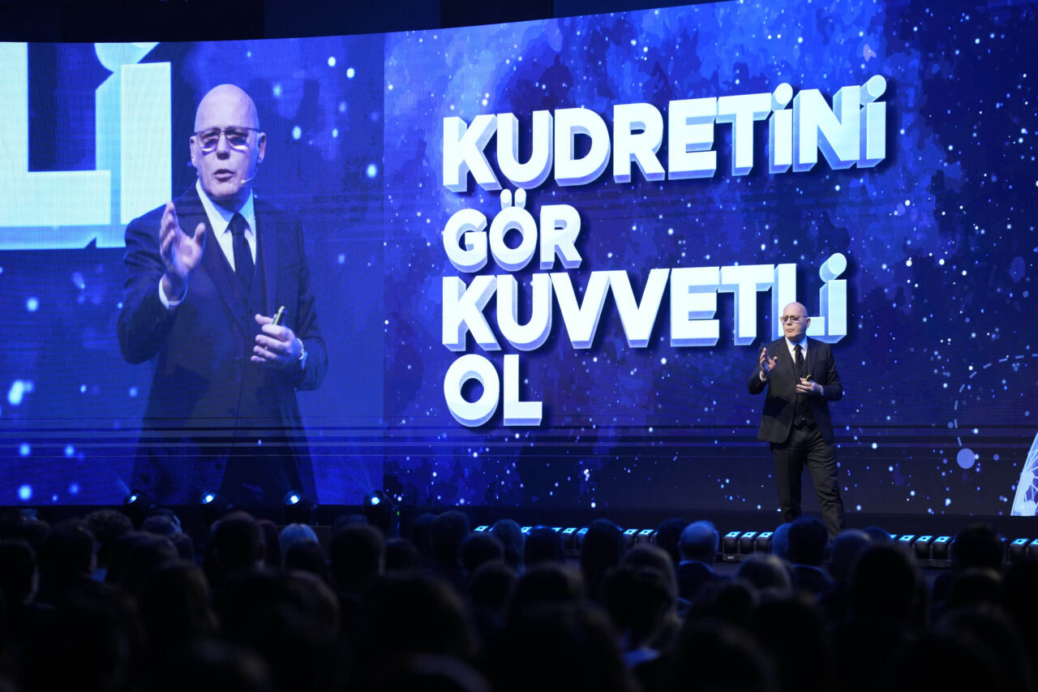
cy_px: 346
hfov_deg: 17.1
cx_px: 519
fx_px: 3459
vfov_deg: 11.4
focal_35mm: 120
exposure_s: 1/250
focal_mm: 120
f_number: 2.8
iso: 1000
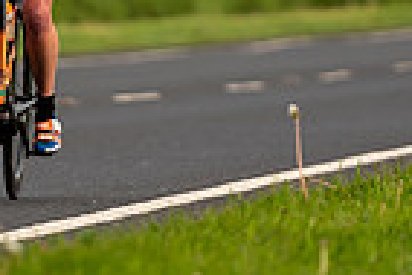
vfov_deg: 1.2
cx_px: -20
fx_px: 13220
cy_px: -38
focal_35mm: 1154
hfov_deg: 1.8
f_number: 3.2
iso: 100
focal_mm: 190
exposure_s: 1/640
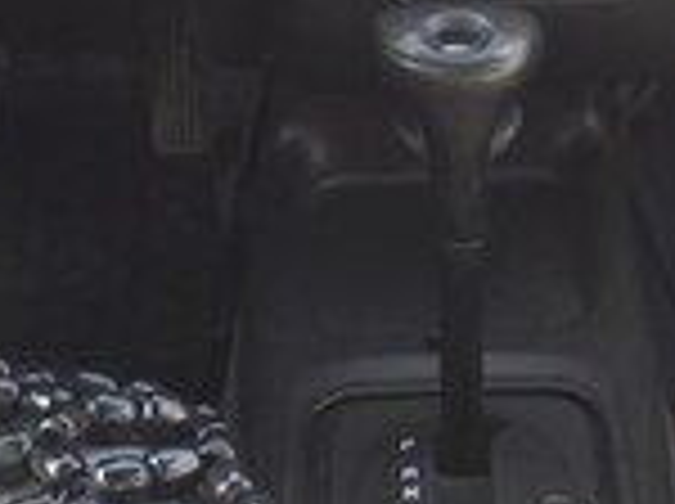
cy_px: -200
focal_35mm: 128
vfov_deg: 11.2
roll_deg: +0.1
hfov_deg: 15.4
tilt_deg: -18.5
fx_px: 2492
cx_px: 428
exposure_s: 1/50
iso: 40
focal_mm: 4.15
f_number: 2.2
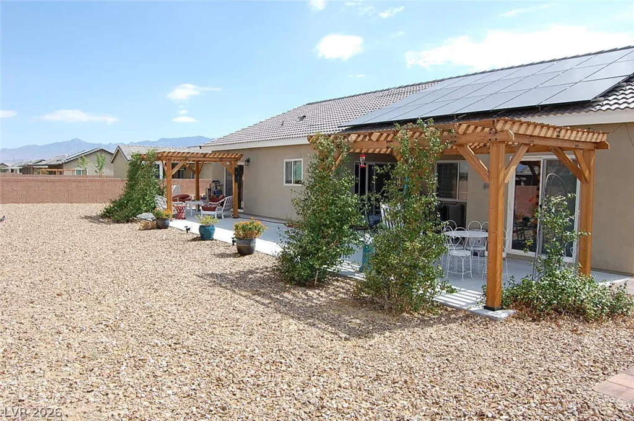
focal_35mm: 27
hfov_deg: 67.4
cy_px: 210
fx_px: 475
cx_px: 317
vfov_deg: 47.8
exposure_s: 1/250
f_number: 8
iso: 200
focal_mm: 18
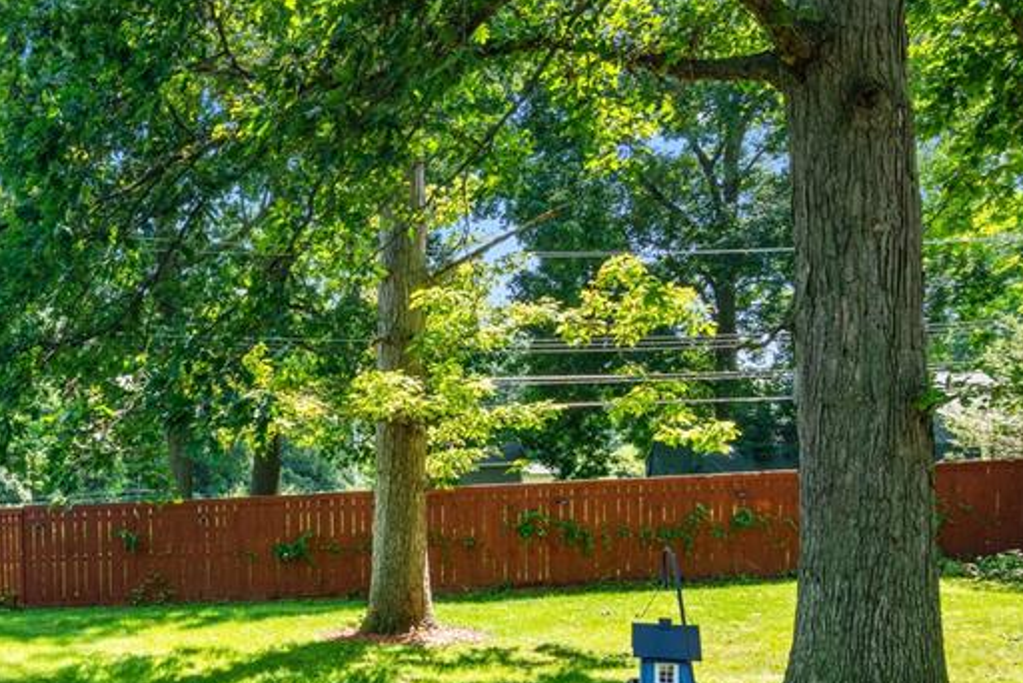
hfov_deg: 50.2
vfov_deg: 37.9
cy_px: 516
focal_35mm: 34
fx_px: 967
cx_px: 122
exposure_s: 1/100
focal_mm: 17
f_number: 9
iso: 400
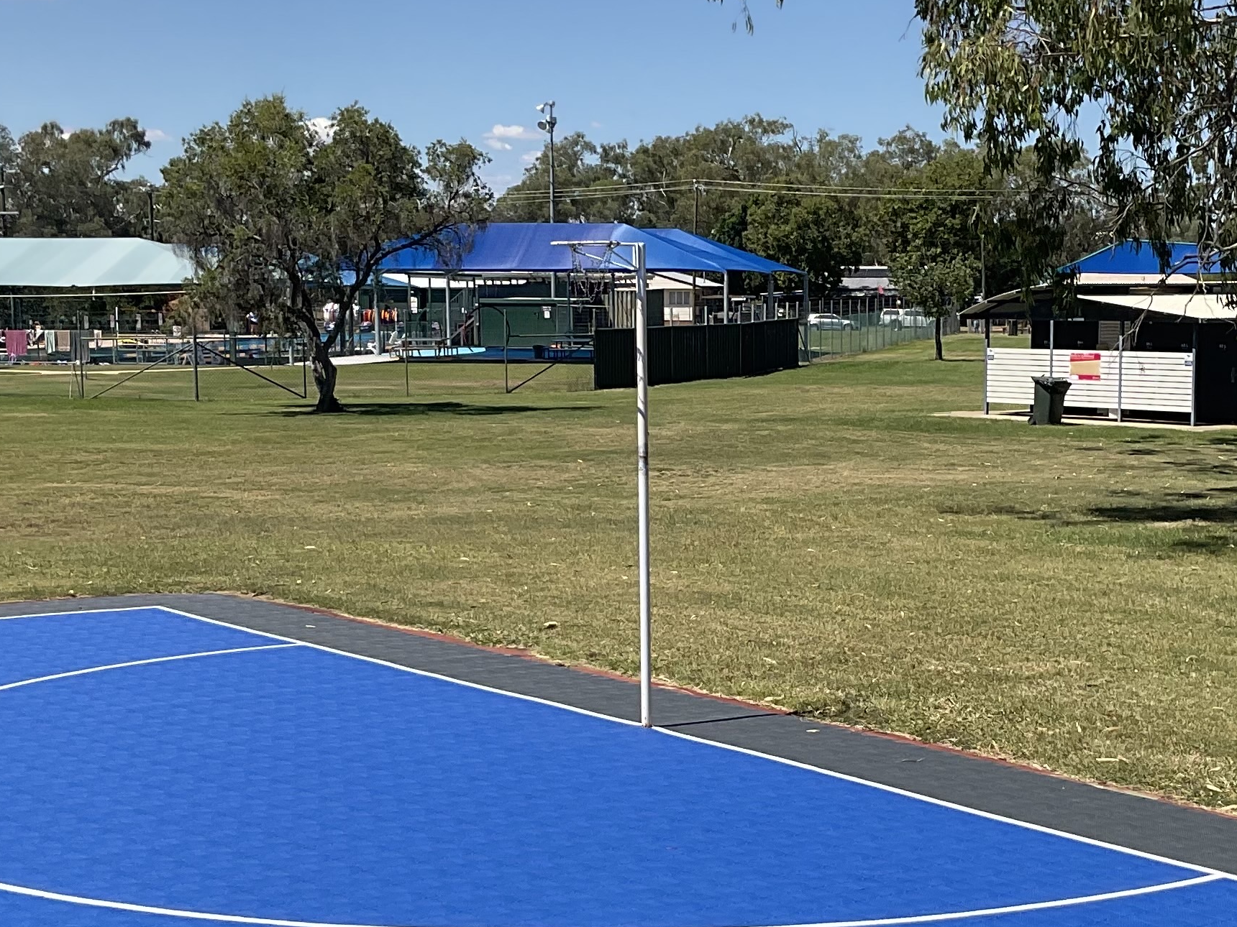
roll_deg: +1.3
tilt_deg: -9.1
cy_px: 619
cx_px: 773
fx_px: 2430
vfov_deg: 21.5
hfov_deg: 28.5
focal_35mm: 68
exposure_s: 1/2667
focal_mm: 3
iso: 16
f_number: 1.8
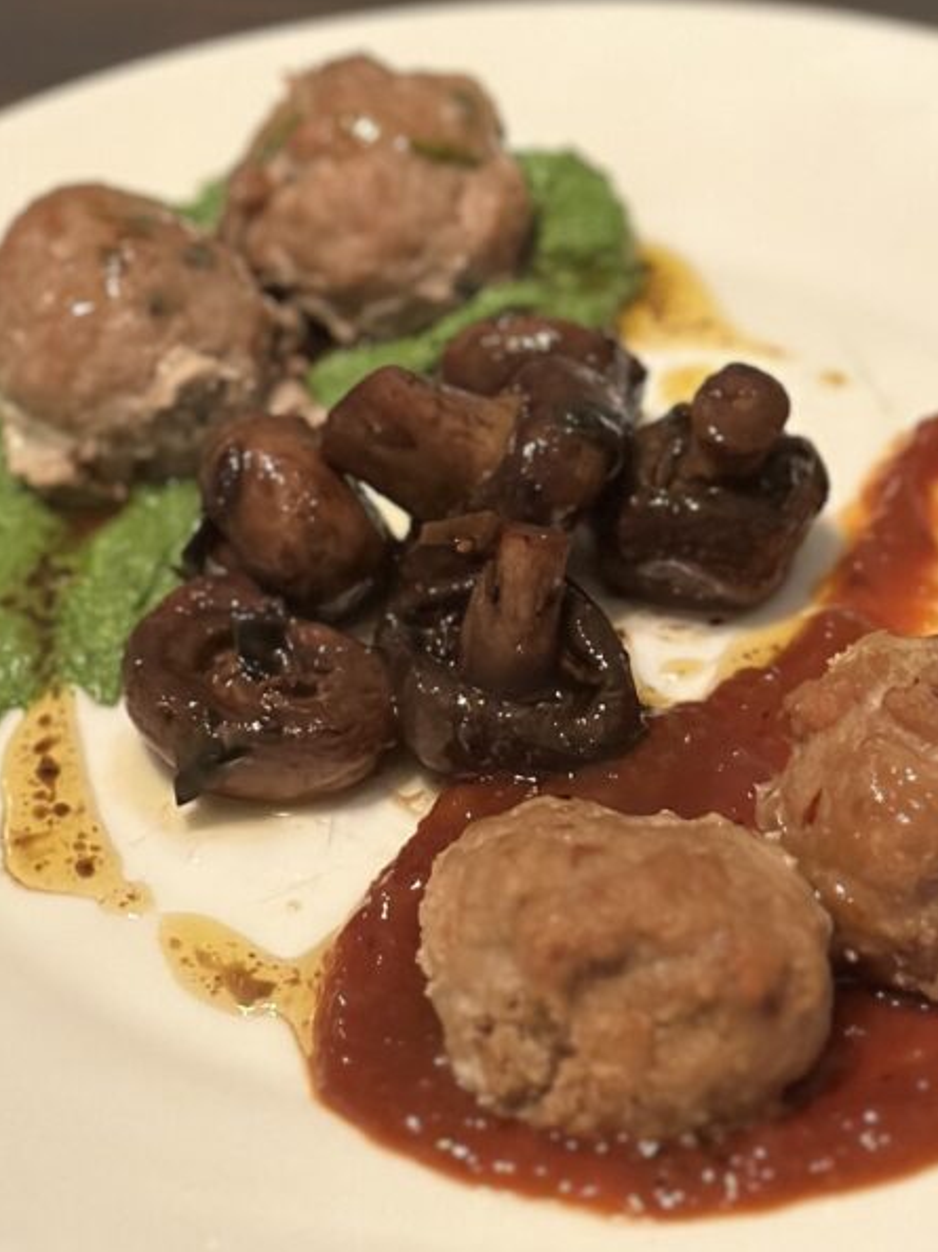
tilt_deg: -37.6
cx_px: 470
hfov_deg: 15.2
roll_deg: +3.5
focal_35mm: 97
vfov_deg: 20.2
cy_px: 400
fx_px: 3507
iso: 500
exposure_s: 1/40
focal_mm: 6.86
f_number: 1.78
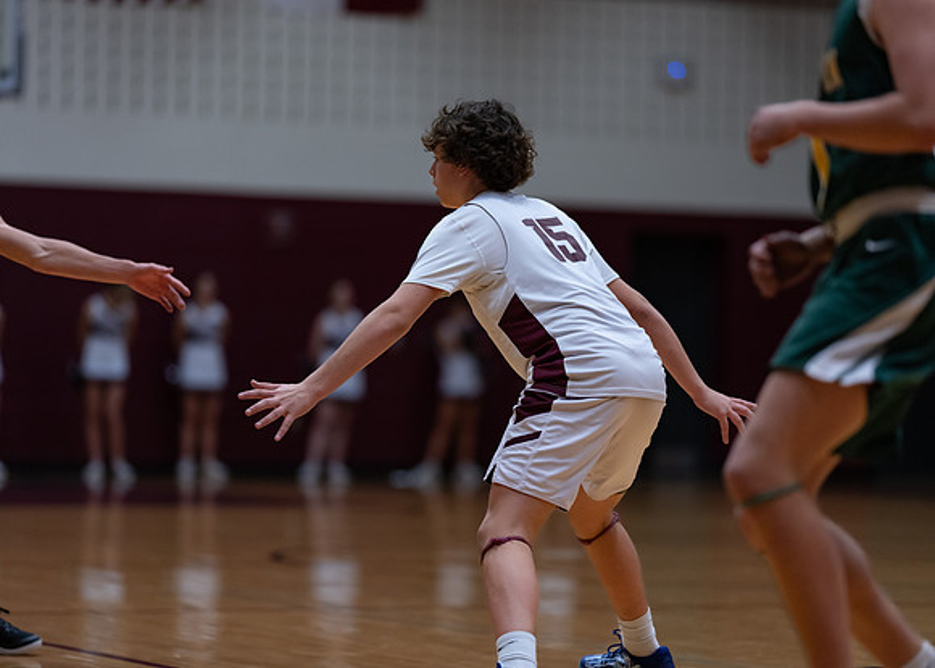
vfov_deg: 9.8
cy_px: 334
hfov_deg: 13.7
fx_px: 3893
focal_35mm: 147
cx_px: 468
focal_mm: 135
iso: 1250
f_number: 1.8
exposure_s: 1/1000
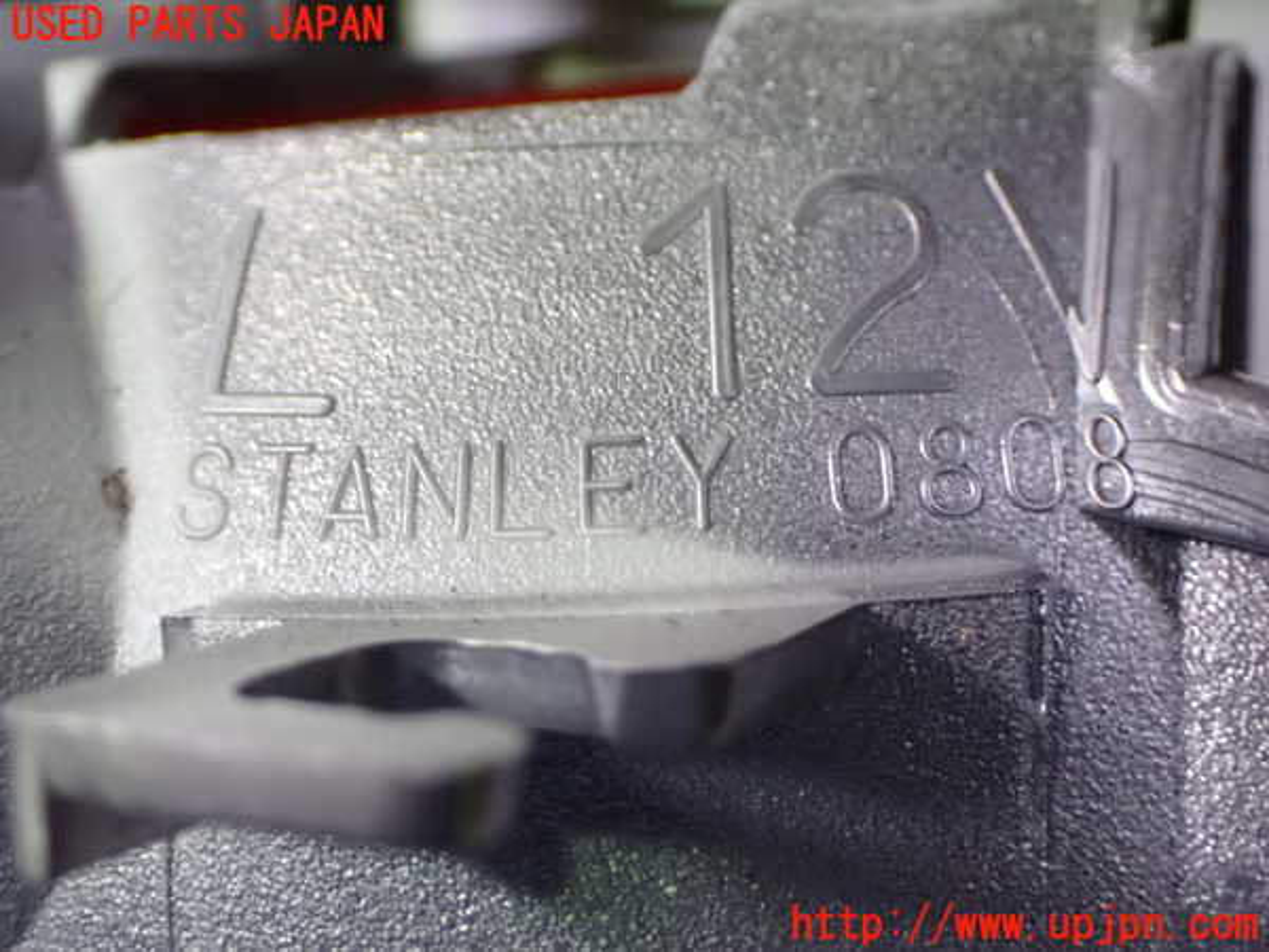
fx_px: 1980
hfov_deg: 35.5
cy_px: 476
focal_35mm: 54
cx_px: 634
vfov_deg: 27.0
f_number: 3.3
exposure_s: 1/40
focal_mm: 9.65
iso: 1600
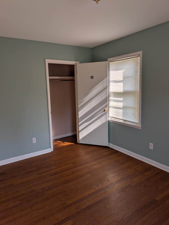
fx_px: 156
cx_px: 84
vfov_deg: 71.5
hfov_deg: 56.9
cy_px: 112
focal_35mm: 24
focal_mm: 6.9
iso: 22
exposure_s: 1/1603
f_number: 1.68
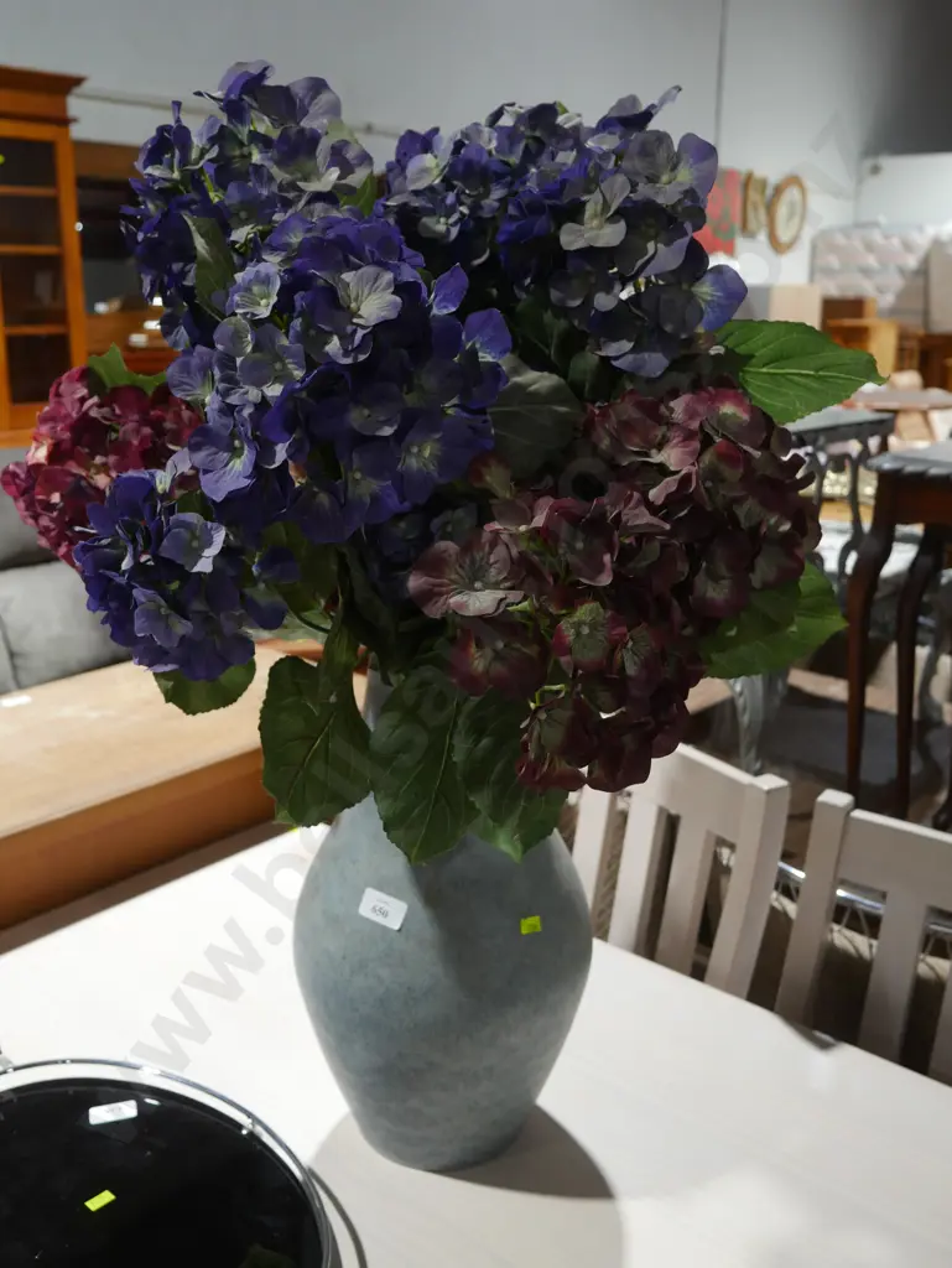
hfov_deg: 41.8
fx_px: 1246
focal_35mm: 34
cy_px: 634
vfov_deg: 53.9
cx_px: 476
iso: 500
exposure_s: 1/60
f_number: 4
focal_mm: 17
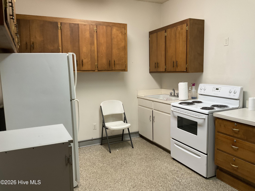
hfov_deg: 61.7
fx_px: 214
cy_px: 96
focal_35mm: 29
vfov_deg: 48.2
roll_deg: +0.8
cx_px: 128
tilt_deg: -5.3
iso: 80
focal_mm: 3
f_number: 1.8
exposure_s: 1/60
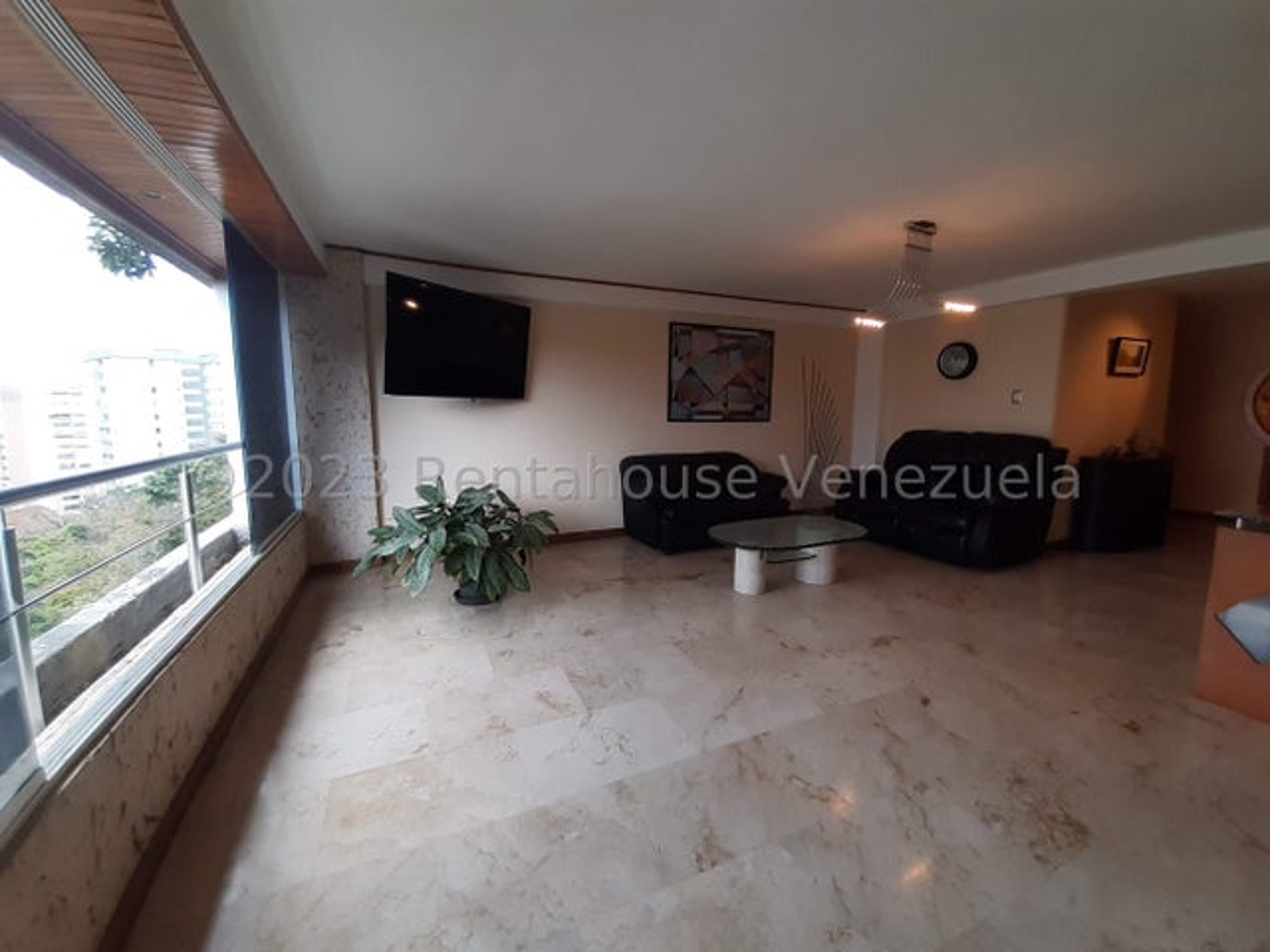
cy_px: 476
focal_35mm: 13
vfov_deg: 89.9
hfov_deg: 106.2
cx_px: 635
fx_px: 477
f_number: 2.2
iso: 40
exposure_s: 1/60
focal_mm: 1.13
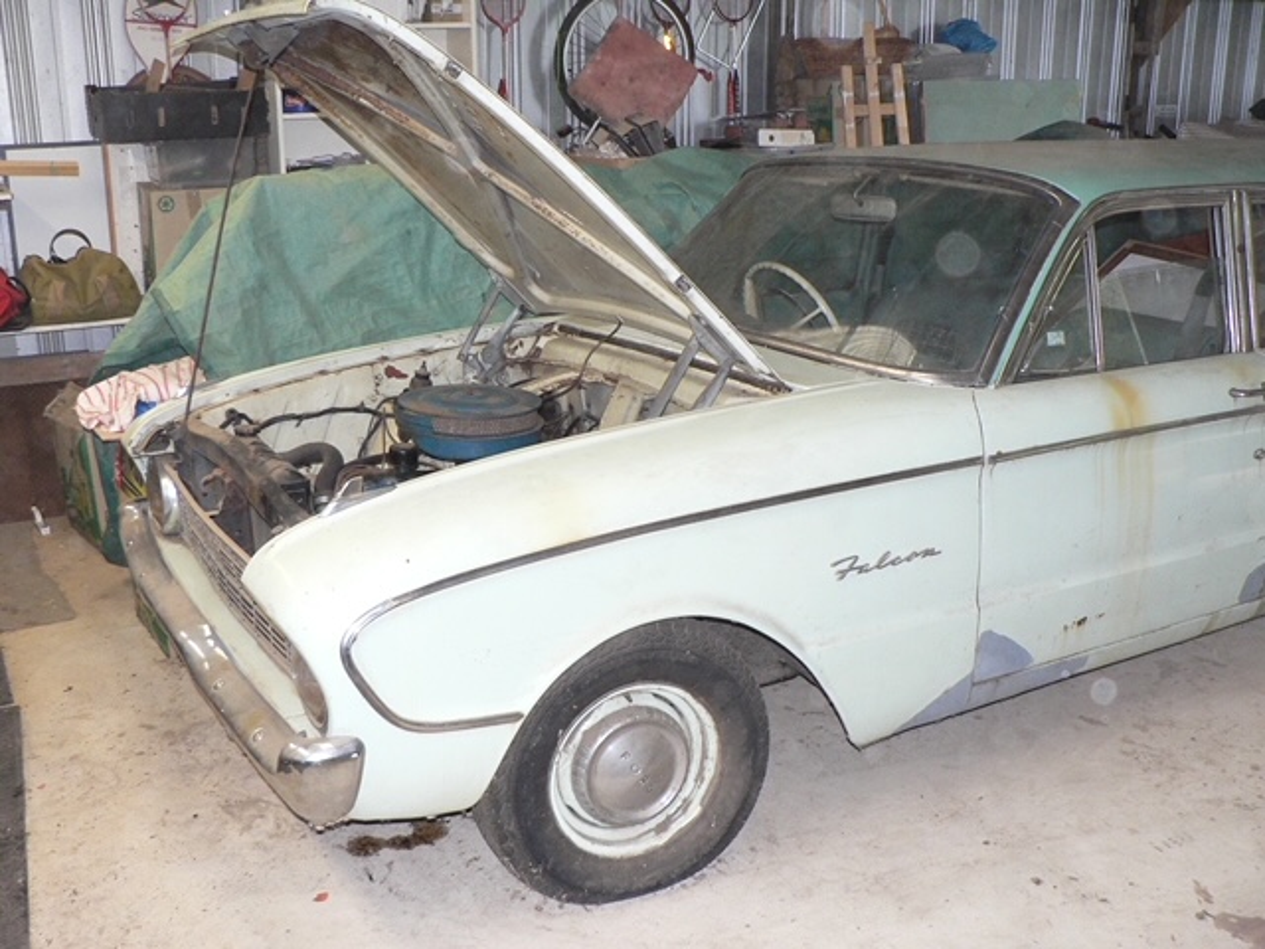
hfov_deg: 51.4
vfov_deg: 39.7
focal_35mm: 36
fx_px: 1316
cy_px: 474
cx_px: 632
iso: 300
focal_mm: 6
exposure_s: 1/60
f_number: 2.8
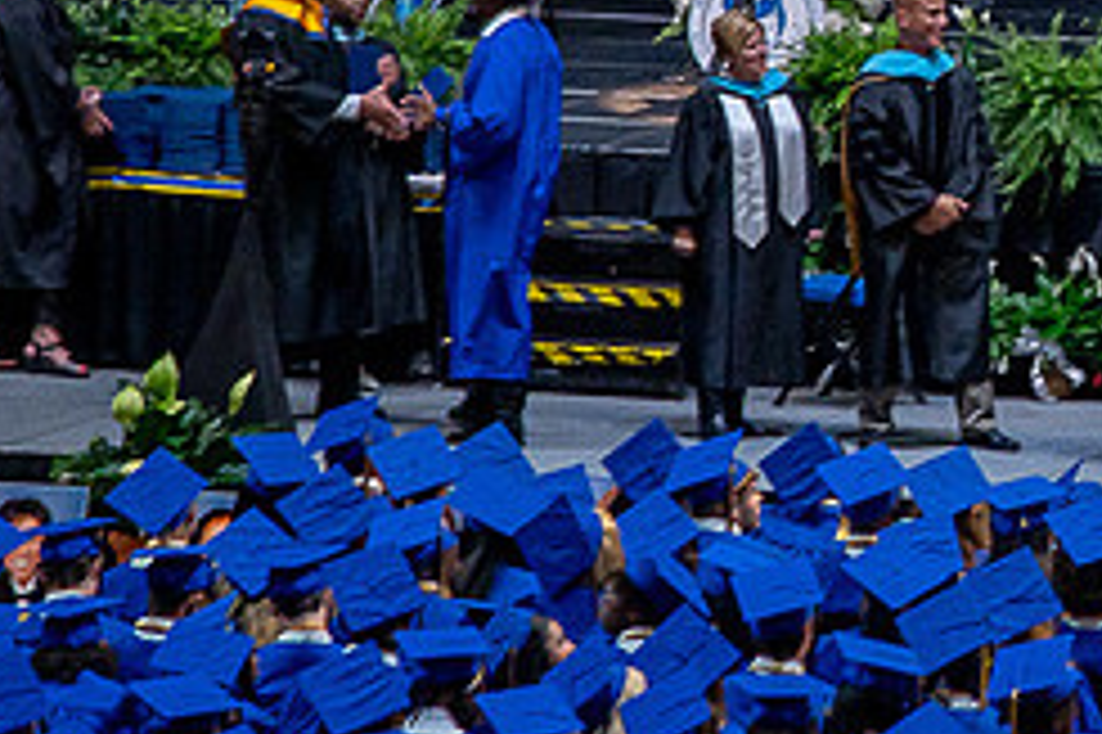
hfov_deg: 4.0
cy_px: 113
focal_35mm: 521
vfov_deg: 2.6
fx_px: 15937
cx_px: 1273
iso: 1600
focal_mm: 220
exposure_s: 1/200
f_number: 5.3
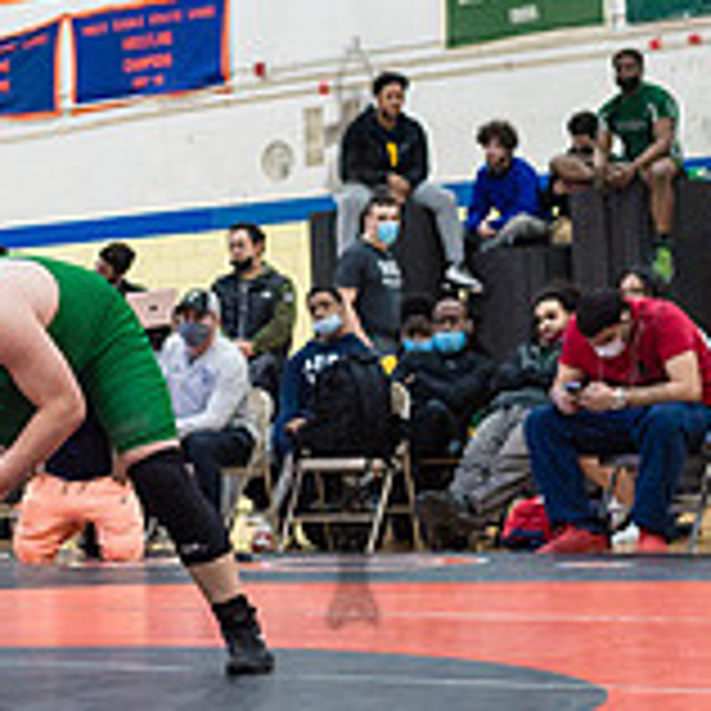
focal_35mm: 128
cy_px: 367
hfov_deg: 13.2
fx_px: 2974
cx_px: -203
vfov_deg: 13.6
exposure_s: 1/400
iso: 4000
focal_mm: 35
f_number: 3.5
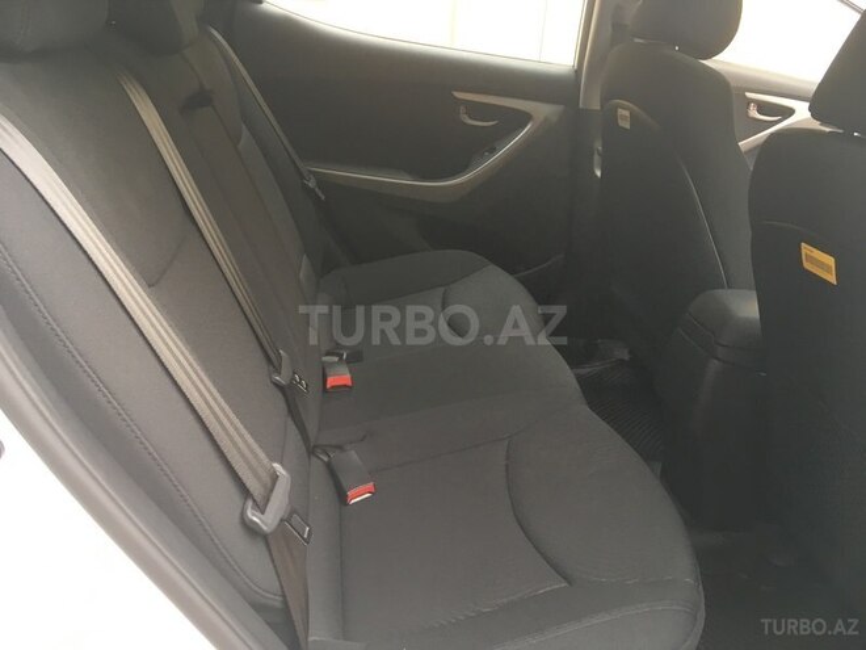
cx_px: 433
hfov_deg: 61.7
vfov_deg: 48.2
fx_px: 726
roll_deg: -2.6
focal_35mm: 29
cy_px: 325
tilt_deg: -22.0
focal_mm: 4.15
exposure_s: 1/33
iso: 64
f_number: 2.2
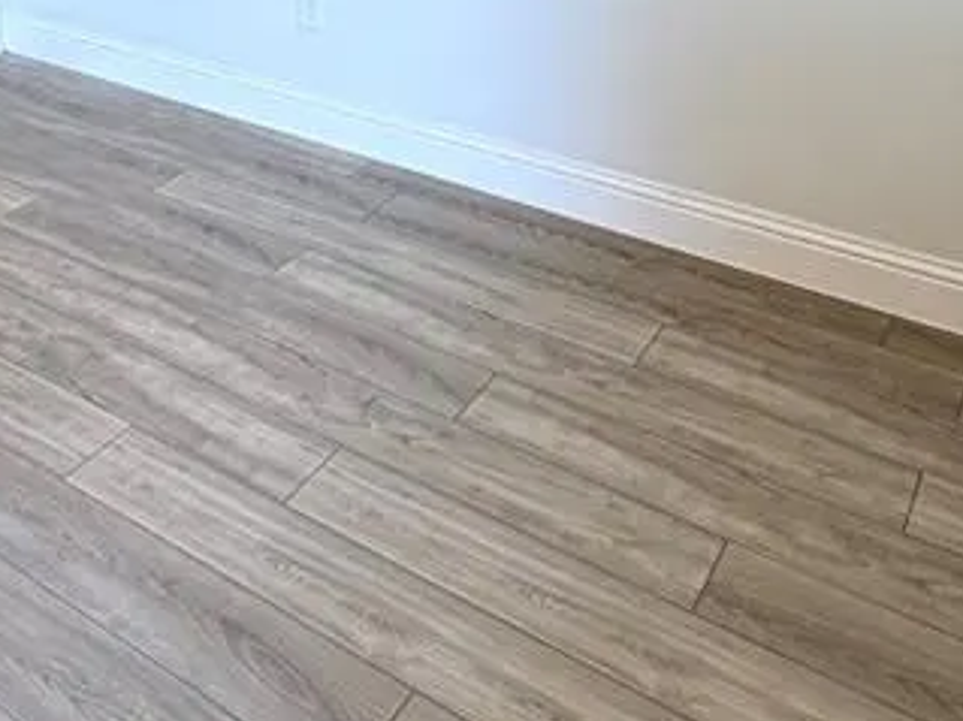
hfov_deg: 40.5
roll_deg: +0.9
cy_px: -356
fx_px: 1251
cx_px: 202
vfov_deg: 24.8
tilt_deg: -1.0
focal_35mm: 45
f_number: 2.2
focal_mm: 2.22
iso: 80
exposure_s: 1/120
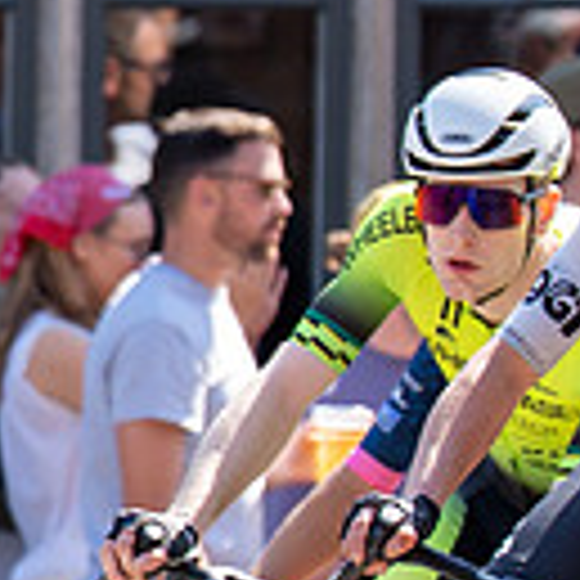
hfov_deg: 1.7
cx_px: -1098
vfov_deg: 1.7
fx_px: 19354
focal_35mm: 1021
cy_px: 496
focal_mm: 150
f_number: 3.5
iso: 200
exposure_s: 1/1000
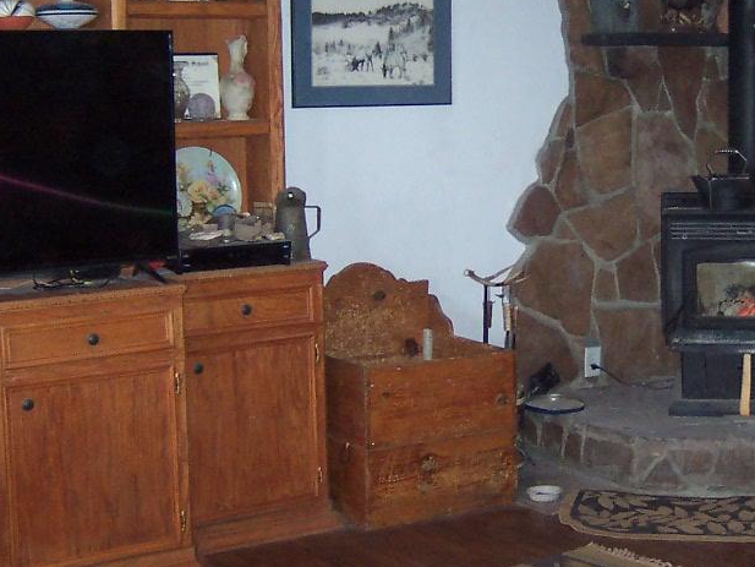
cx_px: 580
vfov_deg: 21.0
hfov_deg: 27.3
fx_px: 1527
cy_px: 223
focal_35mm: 70
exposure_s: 1/60
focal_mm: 5.6
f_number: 2.4
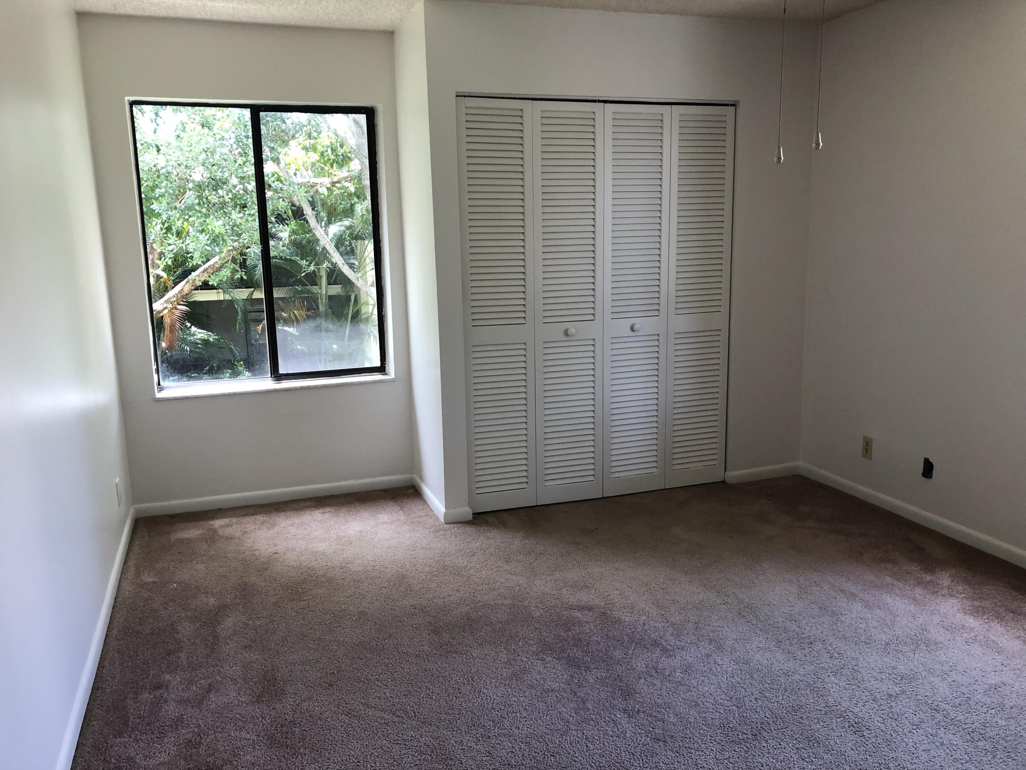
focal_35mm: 28
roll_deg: +0.8
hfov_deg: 63.4
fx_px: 830
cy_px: 385
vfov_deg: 49.7
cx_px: 513
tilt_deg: -9.7
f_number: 1.8
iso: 25
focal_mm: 4
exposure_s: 1/40
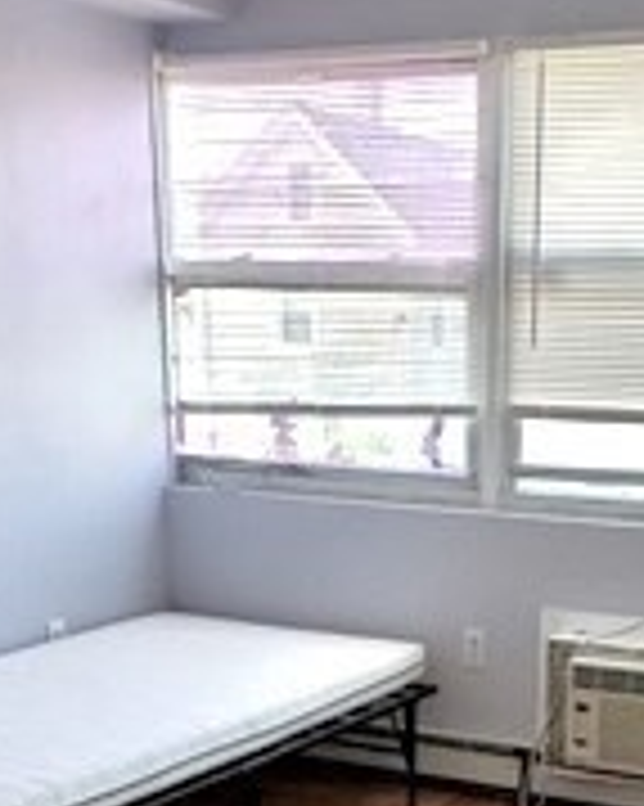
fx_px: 1526
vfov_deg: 28.2
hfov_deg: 23.5
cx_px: 518
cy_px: 761
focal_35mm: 64
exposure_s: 1/120
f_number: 2.4
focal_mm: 4.3
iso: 100
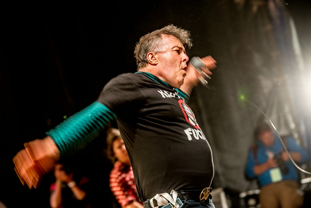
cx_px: 156
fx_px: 1037
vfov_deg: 11.4
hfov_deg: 17.1
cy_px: 104
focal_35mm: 120
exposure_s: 1/100
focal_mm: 120
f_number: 3.2
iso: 640
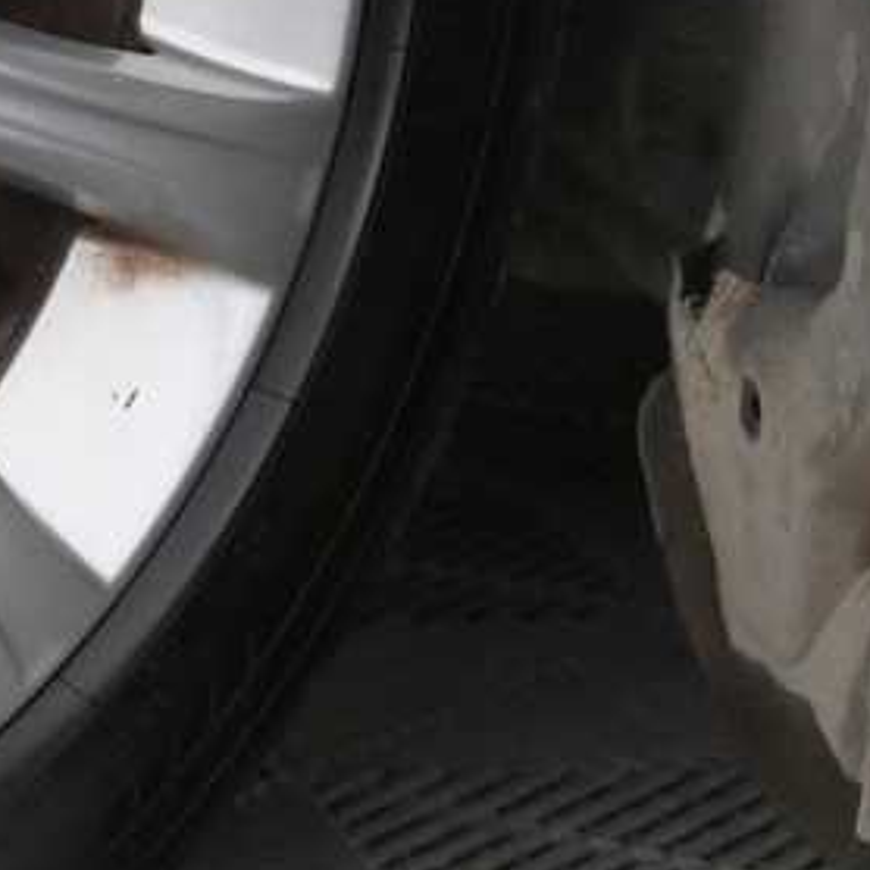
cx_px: -460
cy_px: -106
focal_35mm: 204
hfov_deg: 8.4
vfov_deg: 8.5
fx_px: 5807
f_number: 5
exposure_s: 1/80
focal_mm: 27.5
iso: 2500
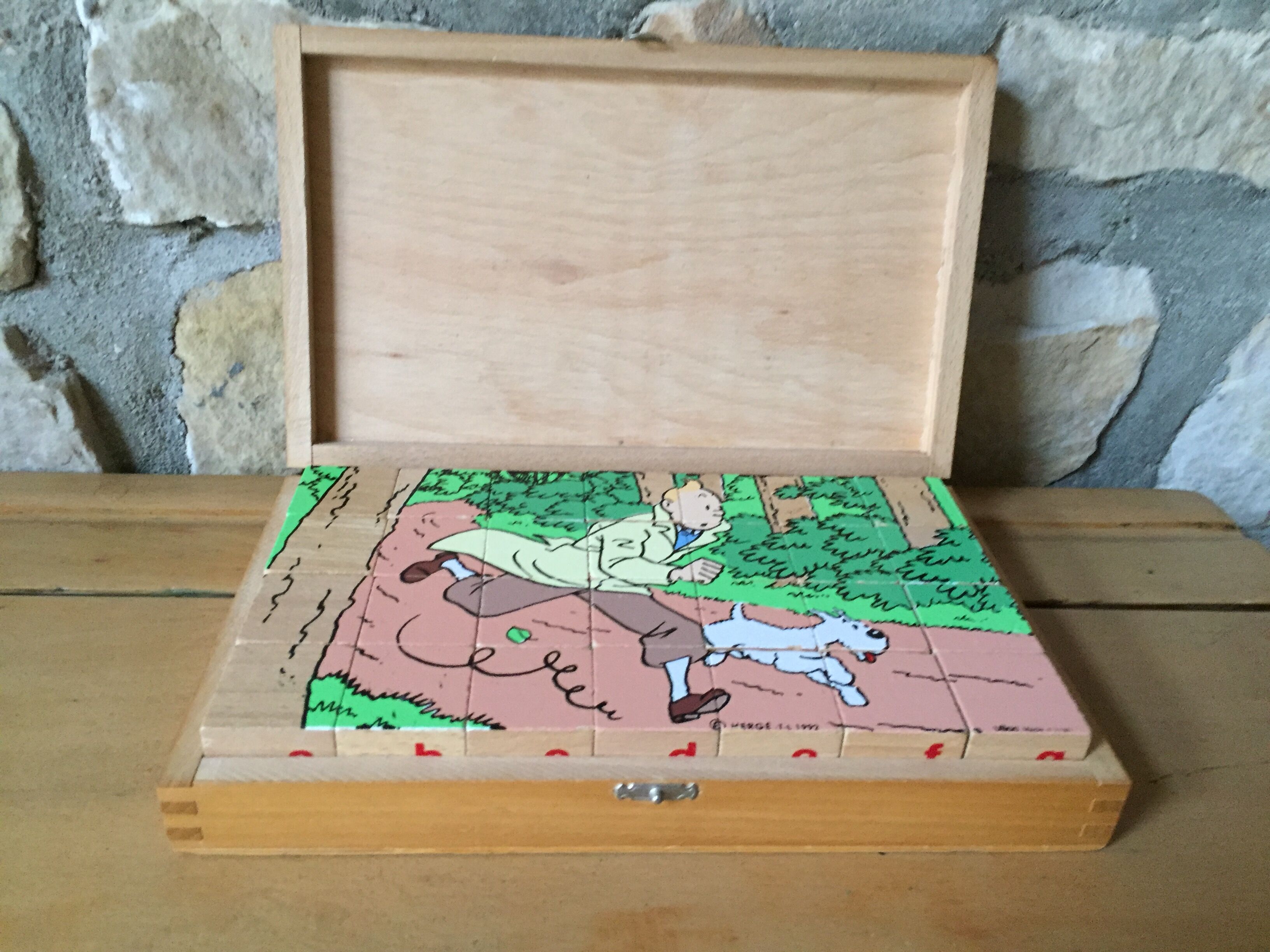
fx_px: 1064
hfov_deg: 61.7
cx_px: 635
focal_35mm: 29
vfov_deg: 48.2
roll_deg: -3.5
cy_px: 476
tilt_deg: -31.2
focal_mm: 4.15
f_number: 2.2
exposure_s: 1/20
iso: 250
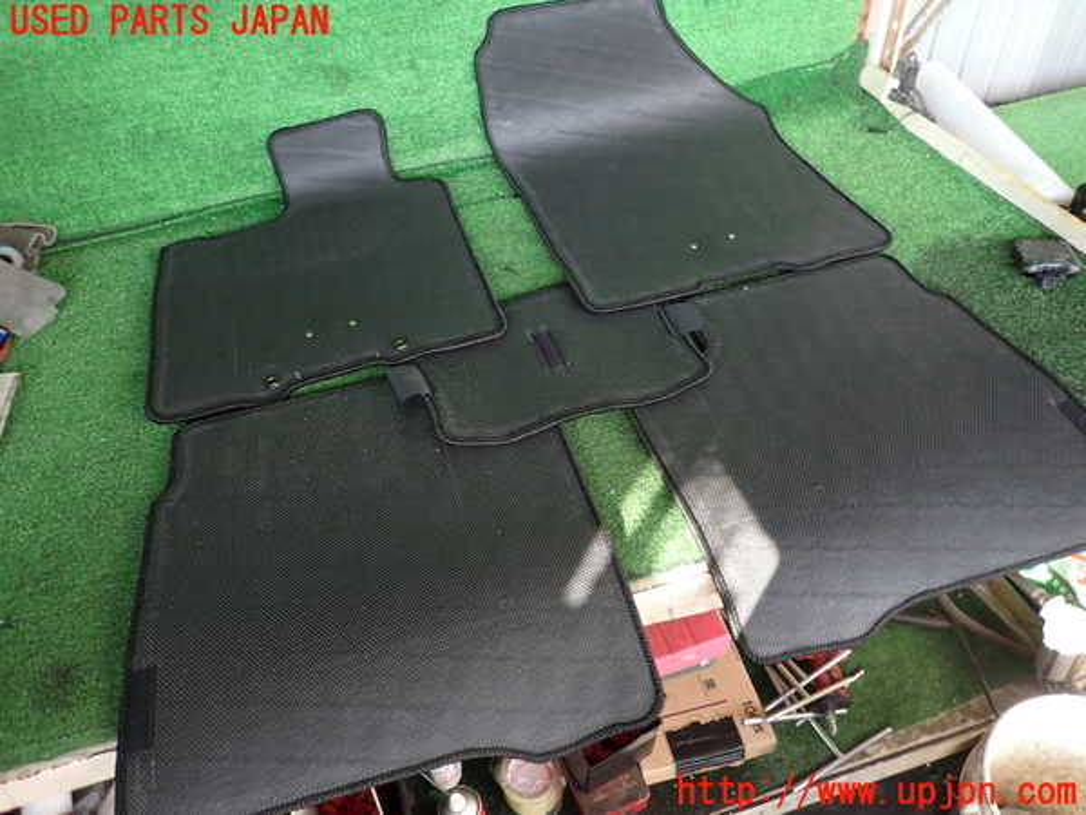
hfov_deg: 69.4
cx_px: 543
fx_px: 784
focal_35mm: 25
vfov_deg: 54.9
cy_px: 408
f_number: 2
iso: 100
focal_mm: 4.5
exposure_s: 1/60
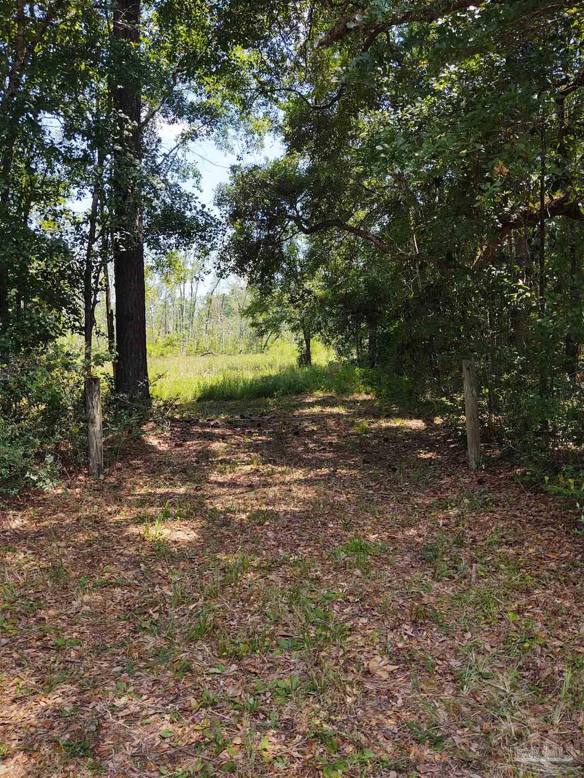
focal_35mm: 27
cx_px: 292
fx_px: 607
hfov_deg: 51.4
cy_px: 389
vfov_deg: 65.3
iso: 100
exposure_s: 1/1196
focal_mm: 4.75
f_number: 1.7
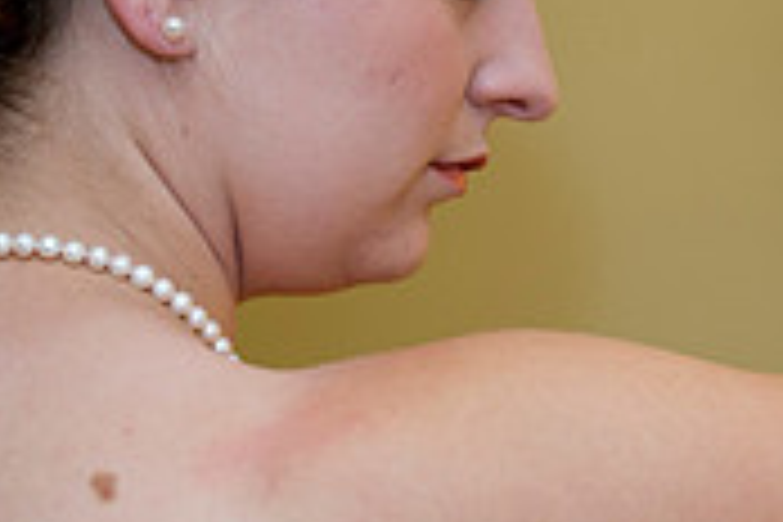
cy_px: 126
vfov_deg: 8.2
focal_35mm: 167
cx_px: 616
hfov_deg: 12.3
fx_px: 3632
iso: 640
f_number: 2.8
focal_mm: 50
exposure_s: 1/125
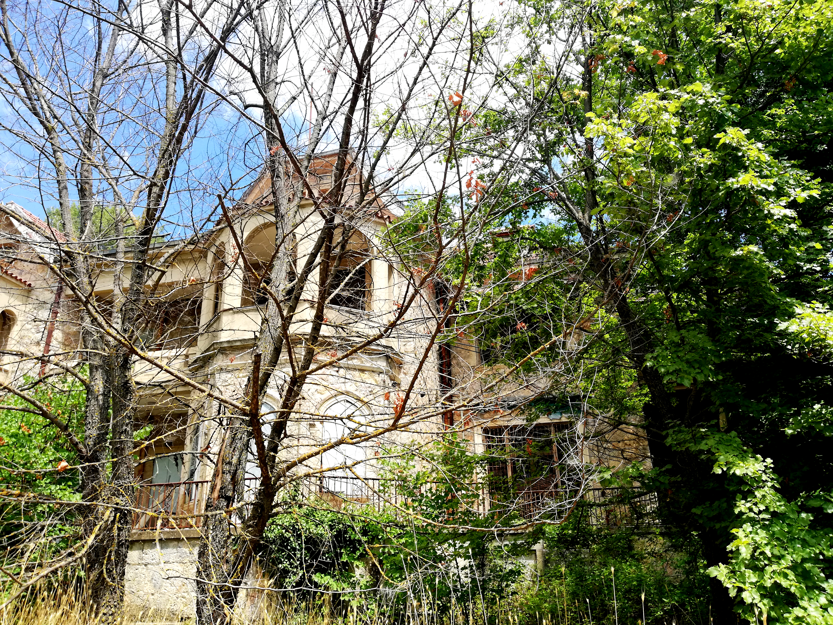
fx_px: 626
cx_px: 416
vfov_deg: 53.1
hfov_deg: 67.3
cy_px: 312
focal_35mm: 26
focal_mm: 3.81
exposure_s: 1/442
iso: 50
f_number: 2.2
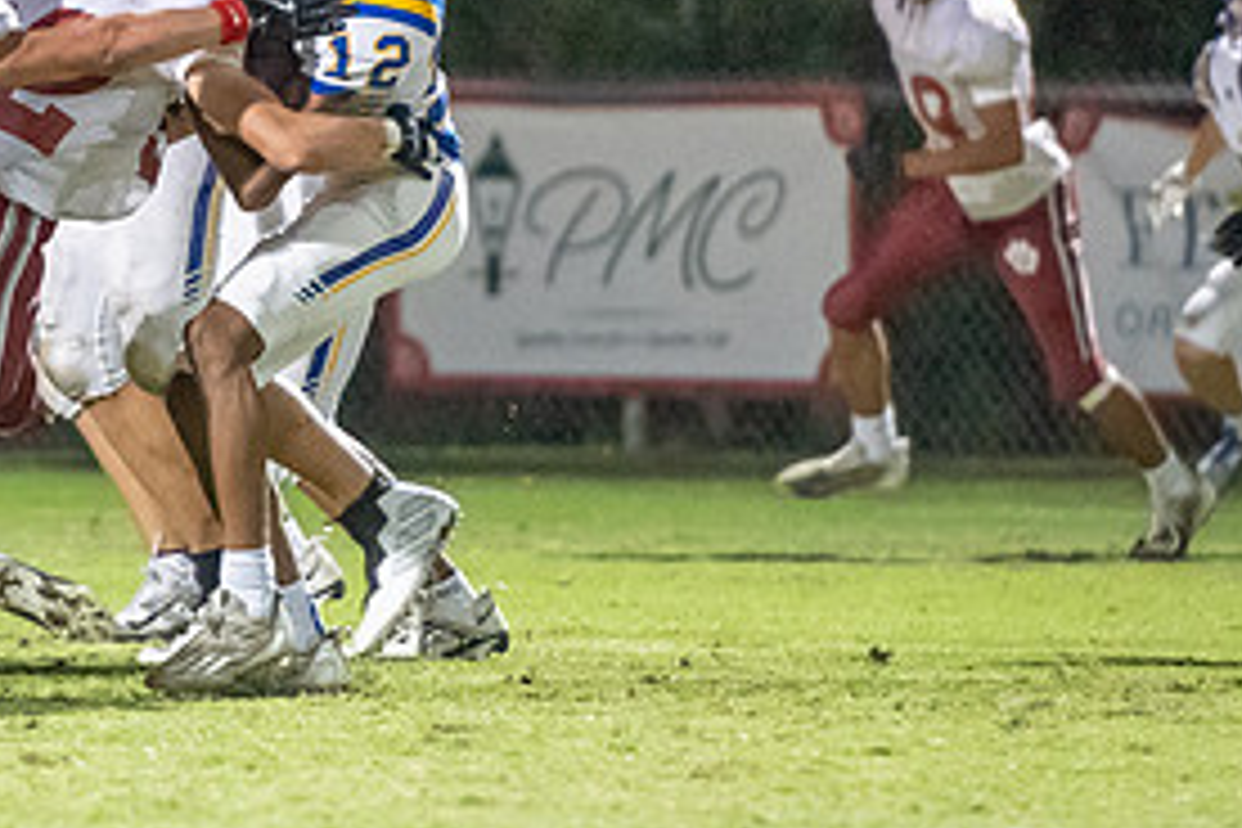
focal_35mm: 681
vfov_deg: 2.0
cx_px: -111
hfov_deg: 3.0
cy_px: 90
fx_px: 23493
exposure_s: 1/640
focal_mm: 200
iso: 6400
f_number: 2.8
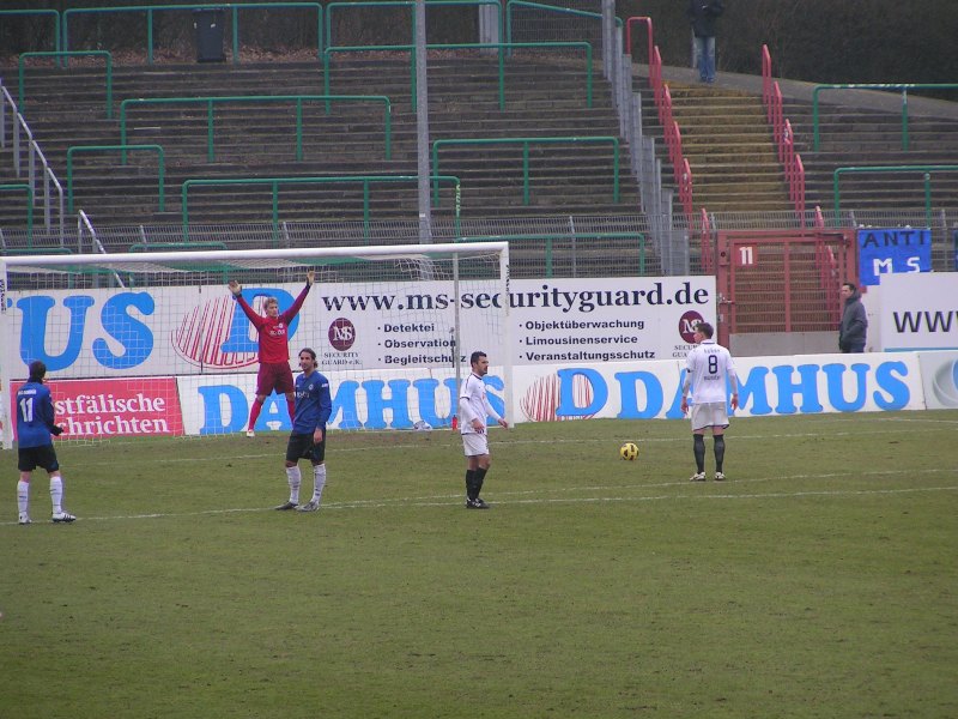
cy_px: 360
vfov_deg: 4.8
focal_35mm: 311
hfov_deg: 6.4
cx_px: 479
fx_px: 8607
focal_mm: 47.6
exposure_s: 1/320
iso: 80
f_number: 3.5
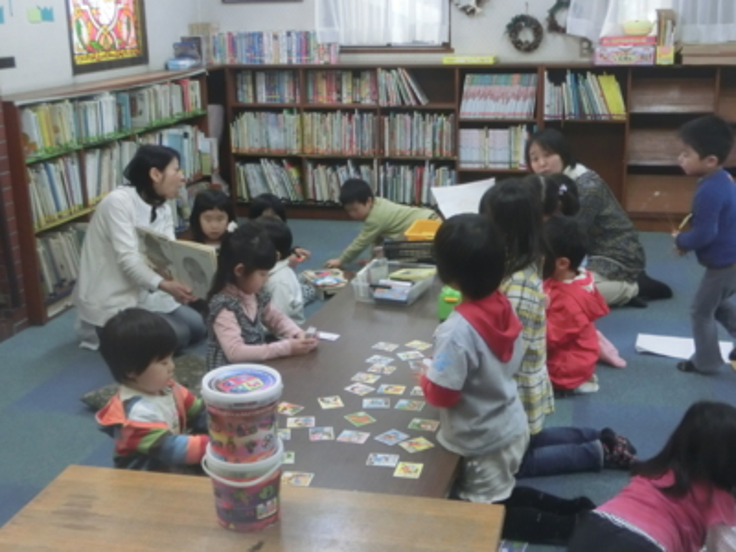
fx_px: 999
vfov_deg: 30.9
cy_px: 276
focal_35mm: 47
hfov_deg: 40.4
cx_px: 368
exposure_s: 1/125
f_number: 4.2
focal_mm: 8.29
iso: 1600
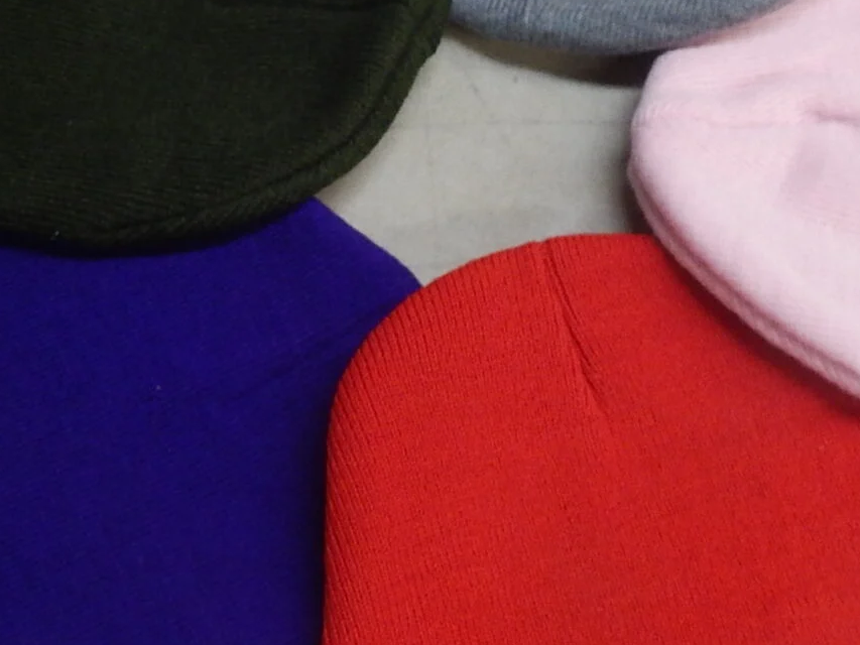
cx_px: 536
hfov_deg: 29.3
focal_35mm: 66
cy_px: 357
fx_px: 1640
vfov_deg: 22.3
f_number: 3
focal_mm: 4
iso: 200
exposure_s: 1/30
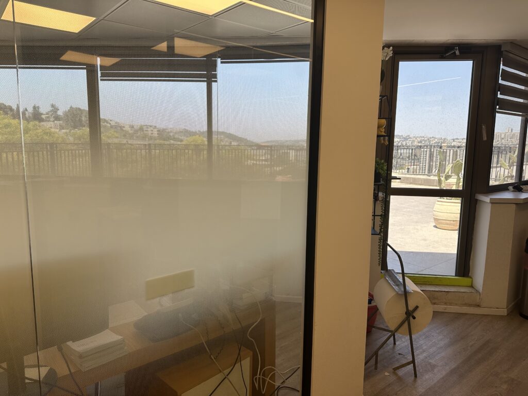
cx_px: 264
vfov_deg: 56.8
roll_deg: -0.9
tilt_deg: -8.3
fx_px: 366
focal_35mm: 24
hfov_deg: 71.6
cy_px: 198
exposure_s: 1/745
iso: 80
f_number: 1.78
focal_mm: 6.86
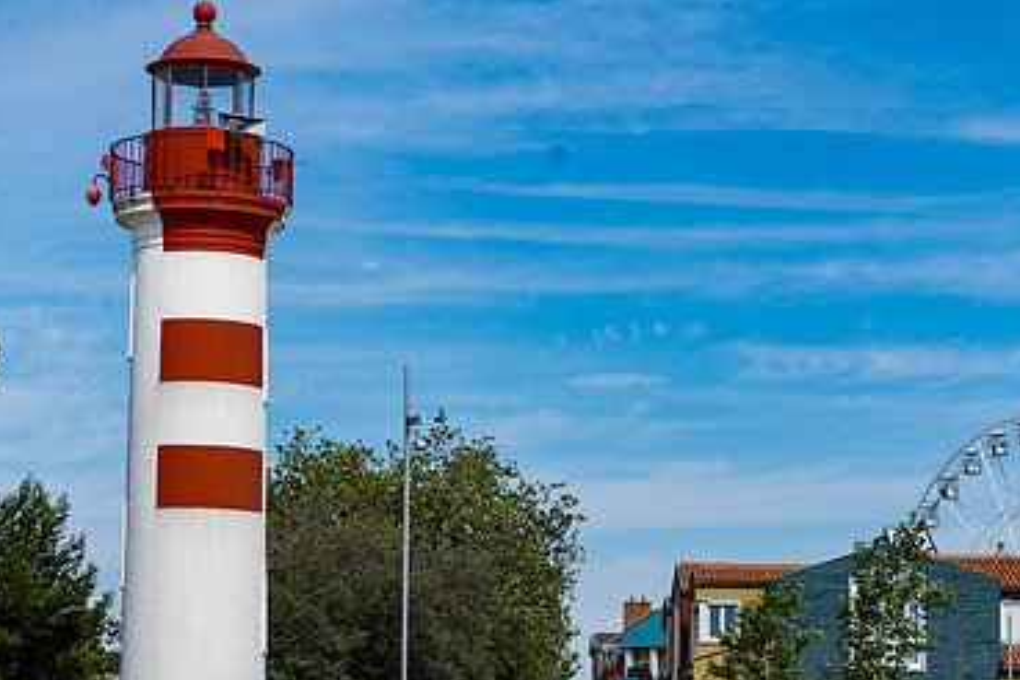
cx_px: 611
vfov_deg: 12.4
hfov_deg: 18.6
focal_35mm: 110
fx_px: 3116
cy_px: 532
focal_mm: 70
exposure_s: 1/640
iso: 64
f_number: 6.3
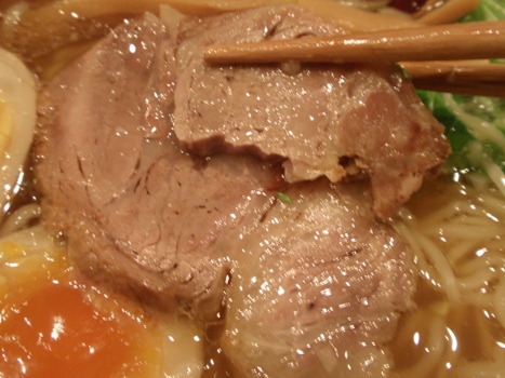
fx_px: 540
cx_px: 252
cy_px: 189
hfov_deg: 50.2
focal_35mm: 37
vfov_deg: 38.6
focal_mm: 6.6
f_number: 3.5
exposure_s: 1/3
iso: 100
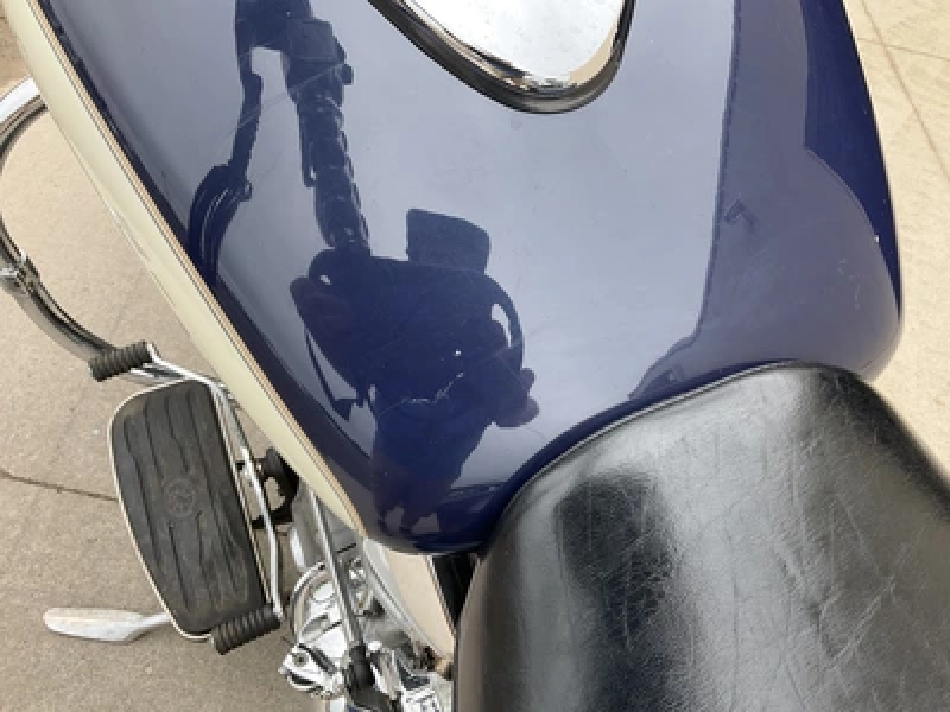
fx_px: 796
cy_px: 356
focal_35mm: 29
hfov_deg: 61.7
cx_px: 475
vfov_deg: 48.2
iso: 40
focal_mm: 3
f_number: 1.8
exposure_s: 1/122
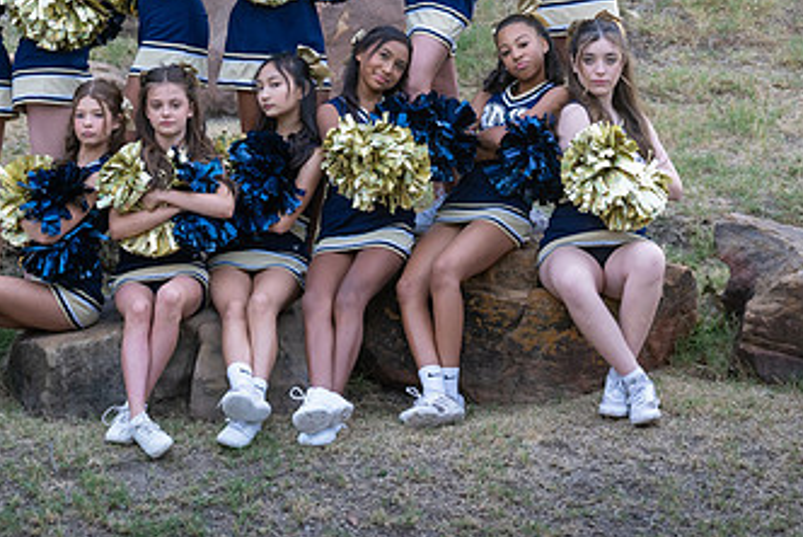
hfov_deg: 8.6
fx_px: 5336
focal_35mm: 239
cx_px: 271
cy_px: 83
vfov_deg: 5.8
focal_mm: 137
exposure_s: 1/320
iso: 800
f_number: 4
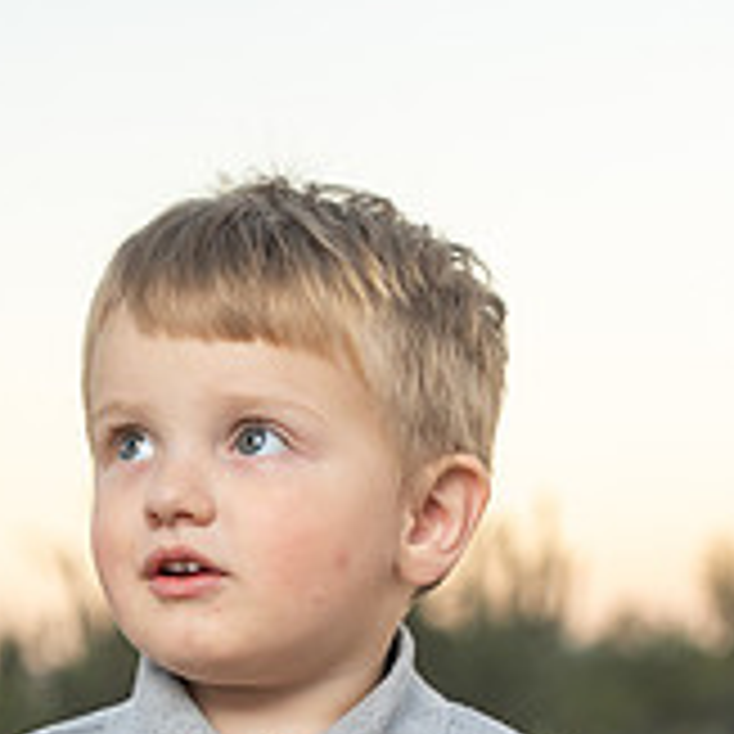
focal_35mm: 162
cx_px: 248
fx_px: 3886
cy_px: 986
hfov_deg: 10.8
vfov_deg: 10.5
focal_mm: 69
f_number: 5
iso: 500
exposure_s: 1/125
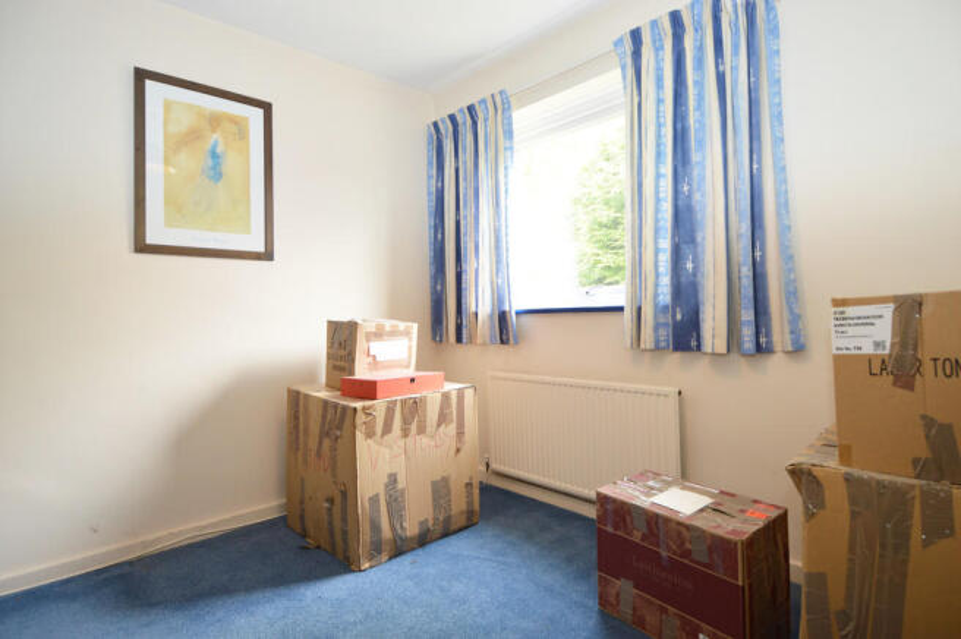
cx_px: 480
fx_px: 480
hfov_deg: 90.1
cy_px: 320
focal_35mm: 18
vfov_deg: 67.3
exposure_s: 1/80
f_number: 4
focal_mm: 12
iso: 400
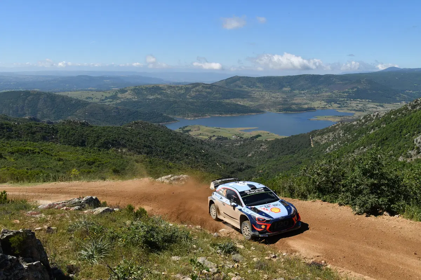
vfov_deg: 47.9
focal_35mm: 27
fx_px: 316
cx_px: 210
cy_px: 140
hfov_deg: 67.4
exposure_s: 1/2000
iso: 500
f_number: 9
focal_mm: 18
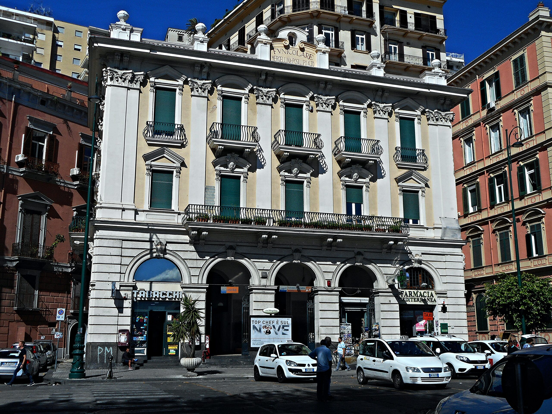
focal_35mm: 39
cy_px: 207
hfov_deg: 47.9
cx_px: 276
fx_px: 622
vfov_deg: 36.8
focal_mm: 6.9
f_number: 4.5
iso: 80
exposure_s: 1/1250
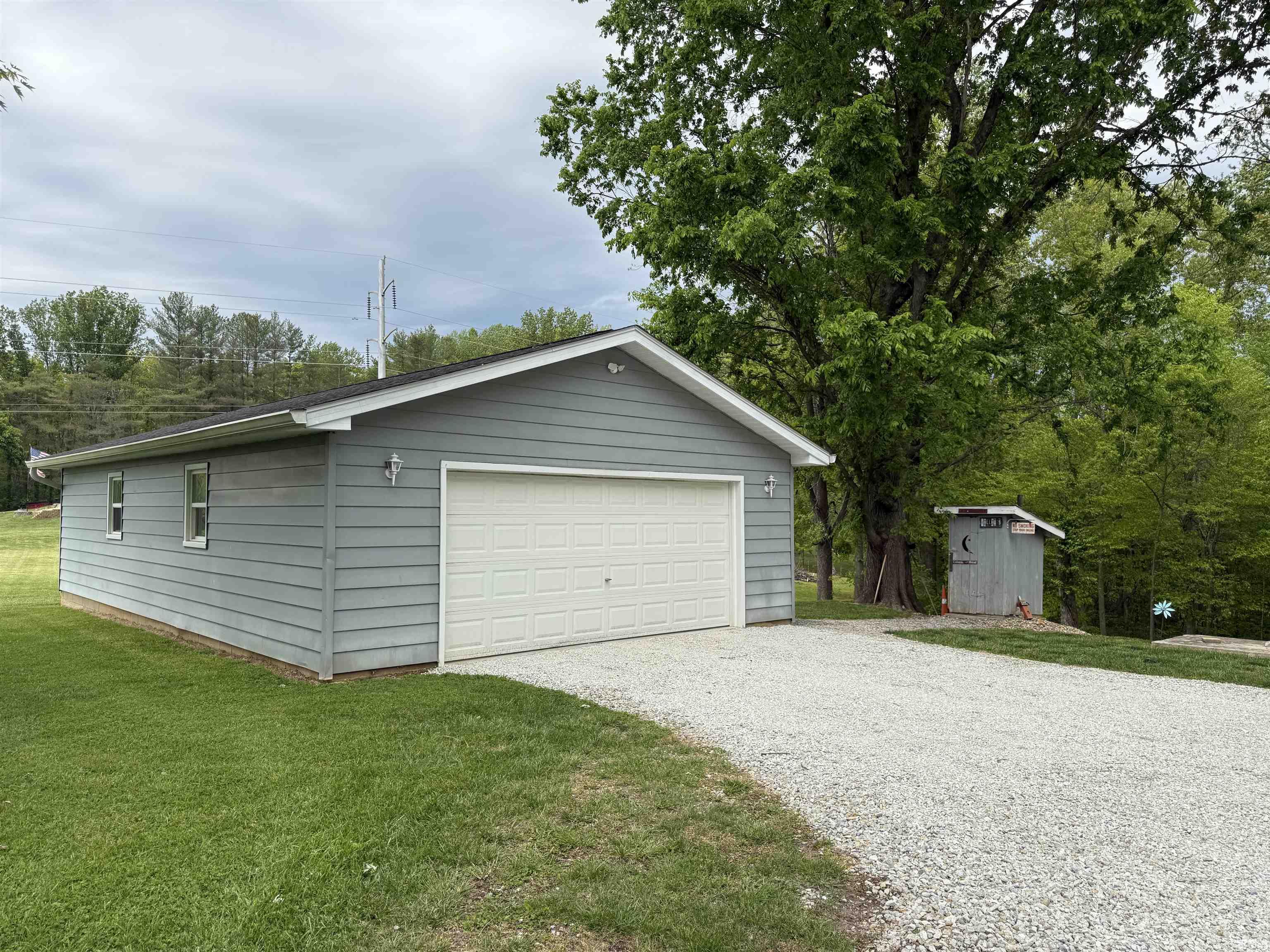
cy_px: 476
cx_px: 635
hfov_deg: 71.6
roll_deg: +0.0
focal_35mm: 24
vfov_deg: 56.8
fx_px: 881
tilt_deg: +2.0
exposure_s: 1/1855
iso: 80
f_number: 1.78
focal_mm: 6.76
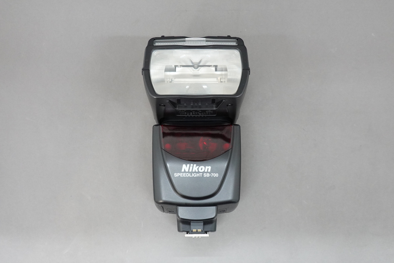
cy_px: 132
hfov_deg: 48.5
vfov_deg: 33.4
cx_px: 197
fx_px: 438
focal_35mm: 40
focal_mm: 14.99
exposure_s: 1/40
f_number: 5.6
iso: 1600
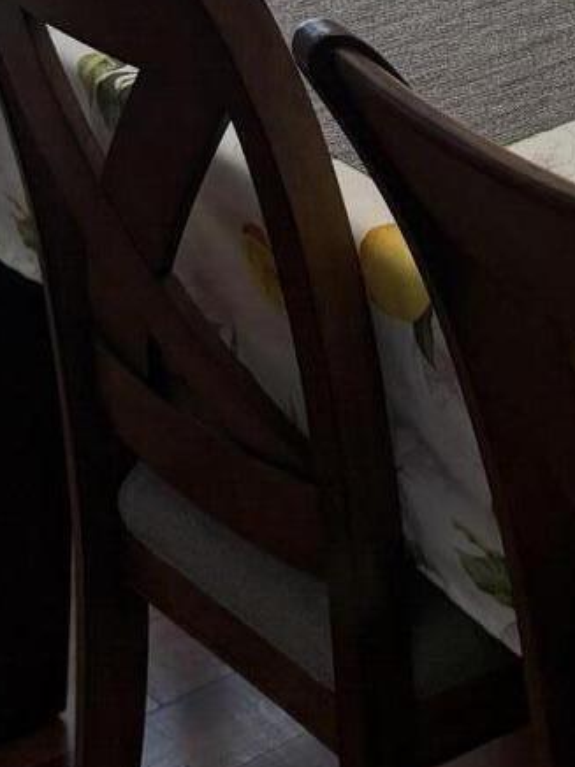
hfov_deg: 12.8
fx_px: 2436
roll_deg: +0.0
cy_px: -487
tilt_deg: -9.7
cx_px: 848
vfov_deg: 15.9
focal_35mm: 110
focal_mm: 6.76
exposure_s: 1/121
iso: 100
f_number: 1.78
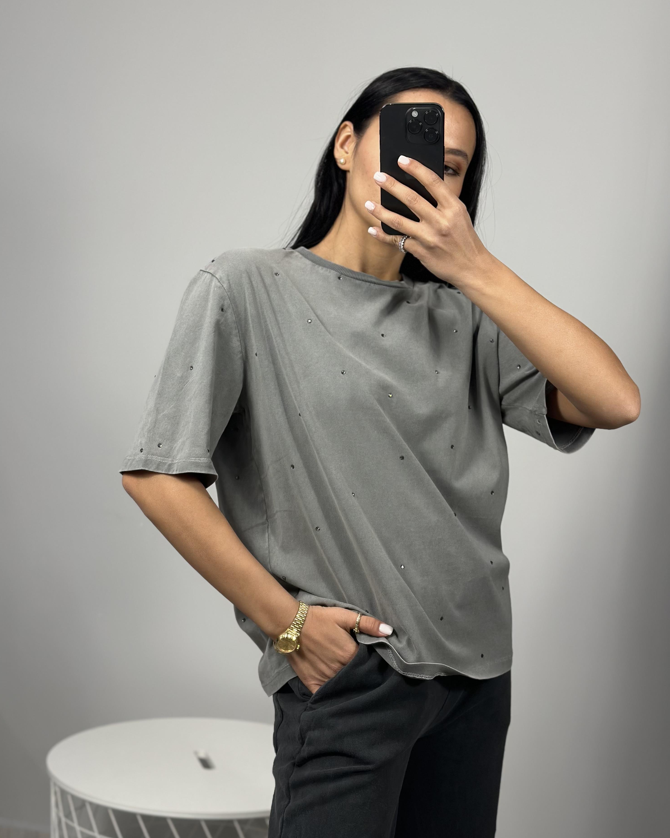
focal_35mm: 51
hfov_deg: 29.7
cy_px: 405
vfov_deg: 36.7
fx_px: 1264
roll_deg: -3.9
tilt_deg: -24.3
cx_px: 333
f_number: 1.78
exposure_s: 1/100
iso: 100
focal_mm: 6.86
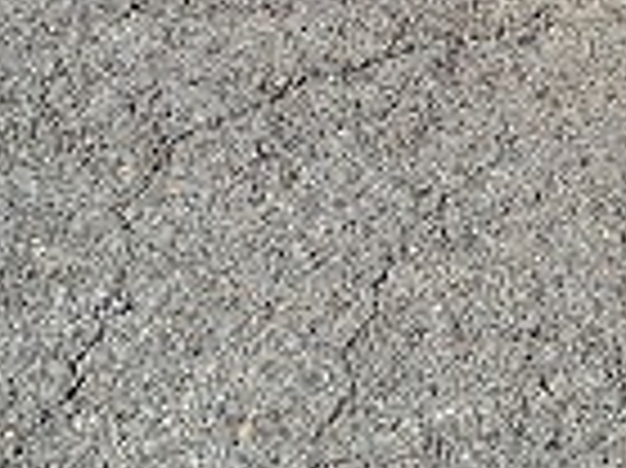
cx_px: 689
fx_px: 1915
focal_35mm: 106
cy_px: -297
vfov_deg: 13.0
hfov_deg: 17.9
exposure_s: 1/2037
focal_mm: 5.54
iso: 40
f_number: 1.8
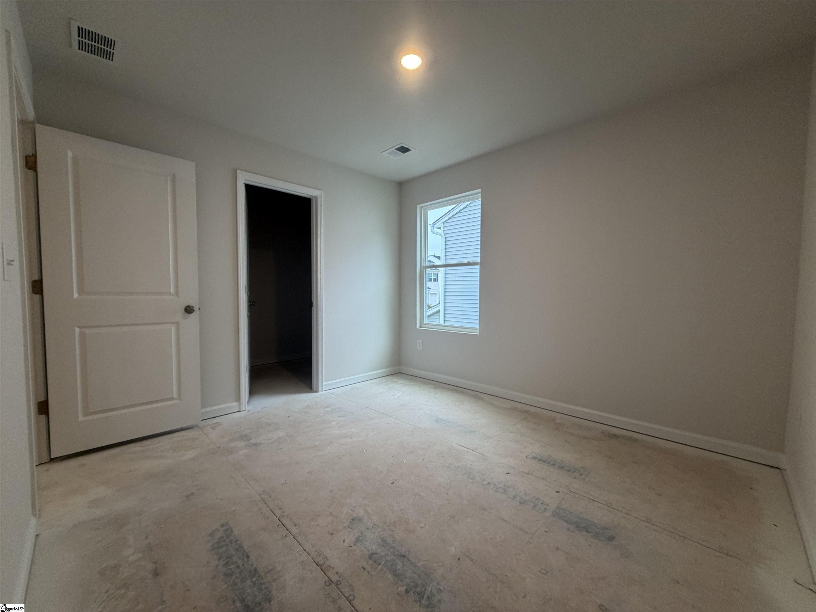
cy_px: 306
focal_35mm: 14
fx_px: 330
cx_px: 408
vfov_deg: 85.7
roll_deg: +0.3
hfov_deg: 102.1
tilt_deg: -1.7
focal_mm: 2.22
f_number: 2.2
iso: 200
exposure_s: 1/120
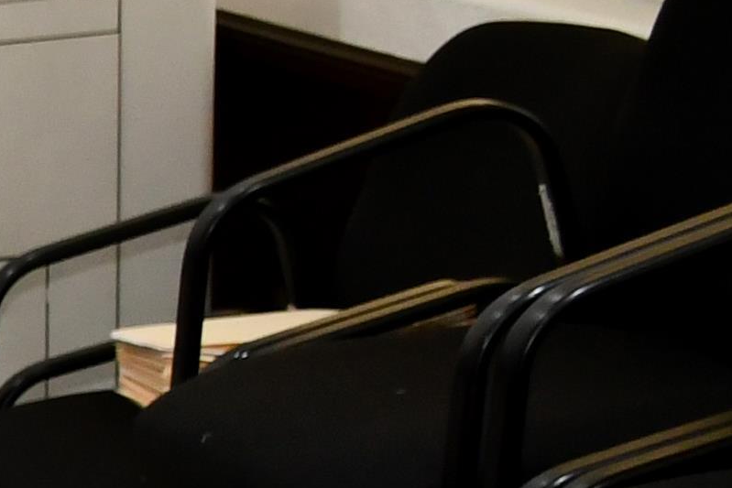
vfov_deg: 5.8
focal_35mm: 230
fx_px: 4677
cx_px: -1751
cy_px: 947
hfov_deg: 7.4
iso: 720
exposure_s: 1/60
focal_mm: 22
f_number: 4
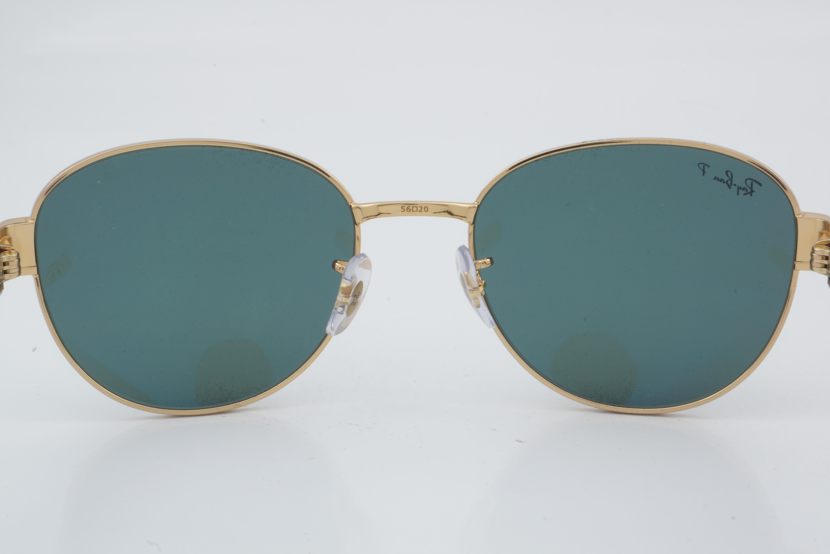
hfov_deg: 27.0
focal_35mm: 75
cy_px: 277
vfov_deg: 18.2
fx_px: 1729
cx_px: 415
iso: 100
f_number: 32
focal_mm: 50
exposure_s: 1/3
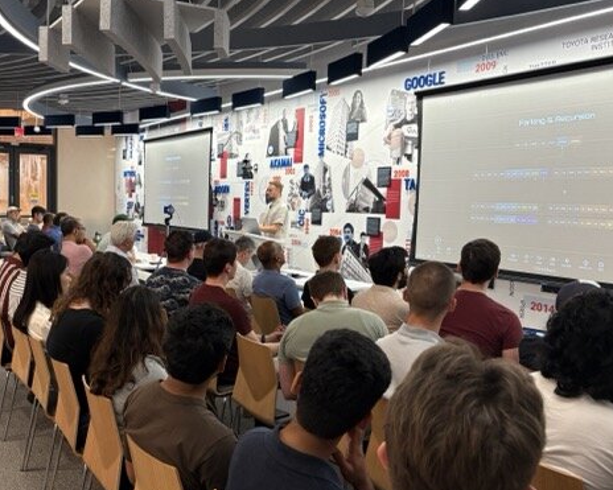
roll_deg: -0.8
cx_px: 223
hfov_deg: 50.9
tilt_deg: -3.3
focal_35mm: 35
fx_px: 635
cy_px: 246
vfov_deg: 42.2
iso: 200
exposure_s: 1/60
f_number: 1.6
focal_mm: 5.96
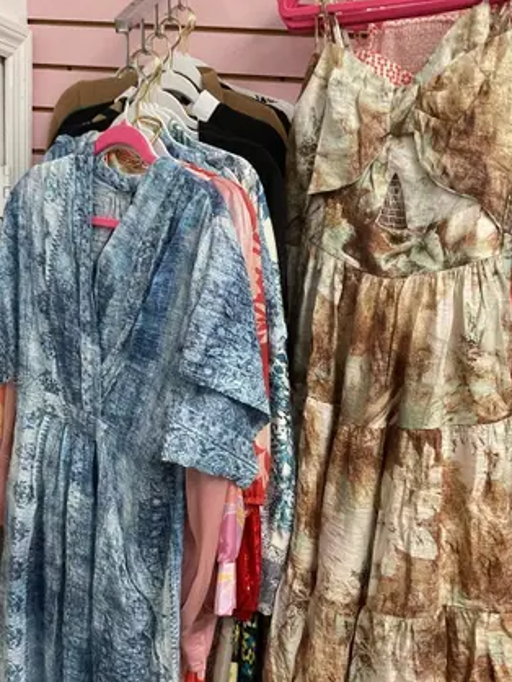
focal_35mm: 37
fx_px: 729
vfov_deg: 50.0
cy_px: 381
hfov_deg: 38.7
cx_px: 249
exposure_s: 1/60
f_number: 1.8
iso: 160
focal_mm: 3
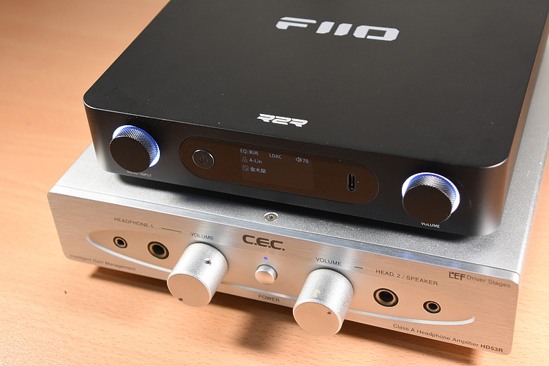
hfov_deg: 33.4
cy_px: 183
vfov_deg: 22.6
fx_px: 915
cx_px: 274
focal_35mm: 60
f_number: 6.3
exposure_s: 1/100
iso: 1000
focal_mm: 40
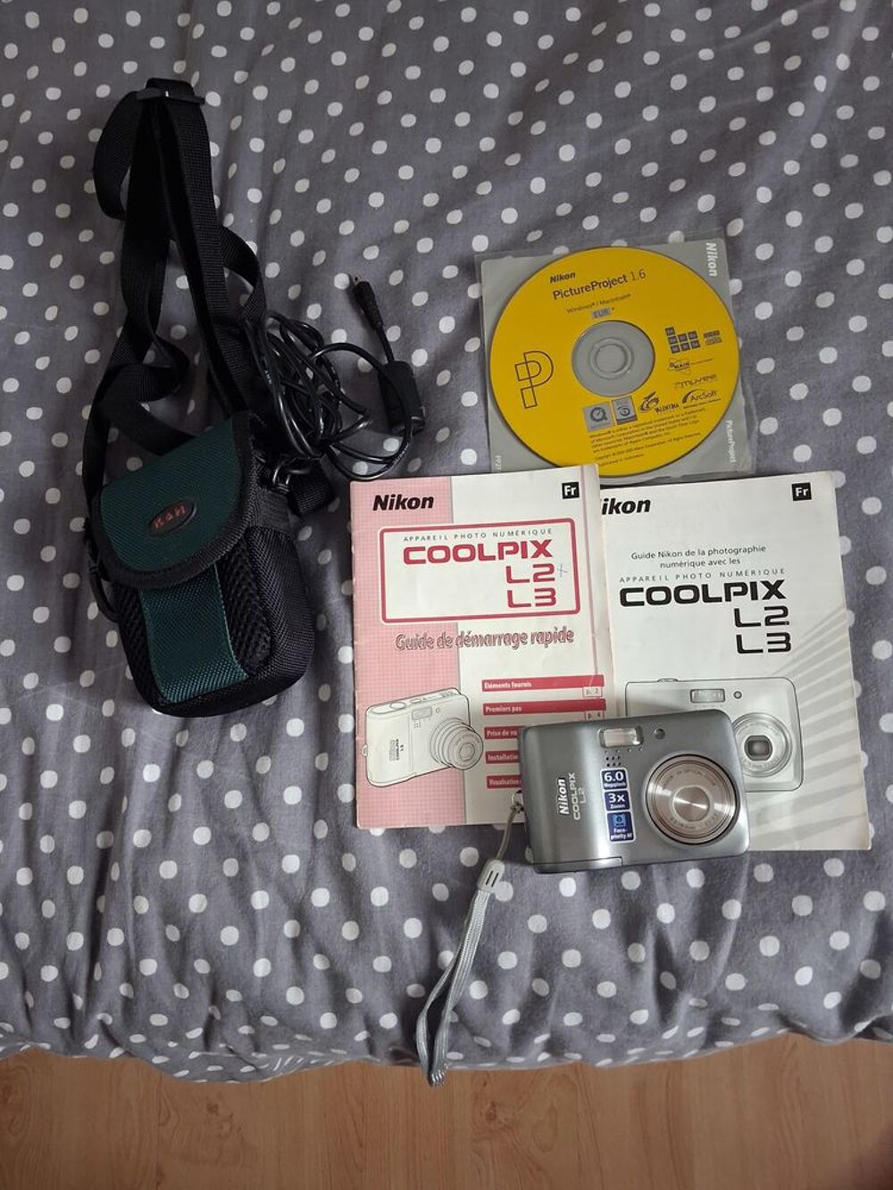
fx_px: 929
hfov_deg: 51.4
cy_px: 595
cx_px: 446
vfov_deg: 65.3
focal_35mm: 27
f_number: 1.8
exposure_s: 1/33
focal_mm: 4
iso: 400
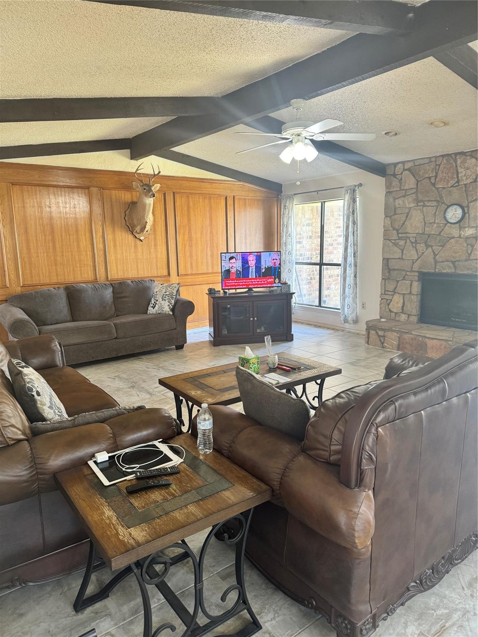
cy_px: 318
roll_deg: +1.2
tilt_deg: -10.0
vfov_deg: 71.6
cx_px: 239
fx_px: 442
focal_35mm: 24
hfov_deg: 56.8
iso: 160
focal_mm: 6.76
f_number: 1.78
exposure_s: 1/60
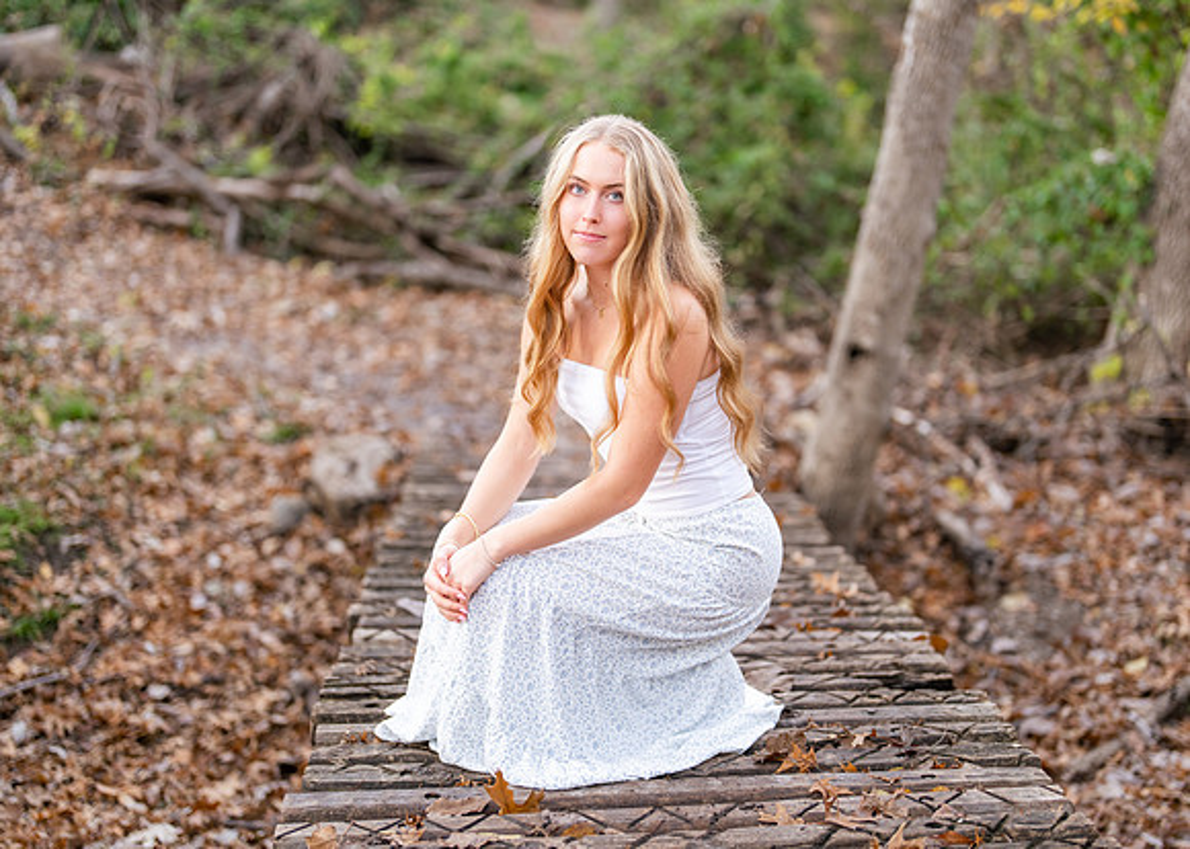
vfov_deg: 25.5
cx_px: 649
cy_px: 448
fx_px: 1879
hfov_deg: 35.1
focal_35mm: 56
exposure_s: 1/500
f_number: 1.2
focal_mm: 50
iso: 160
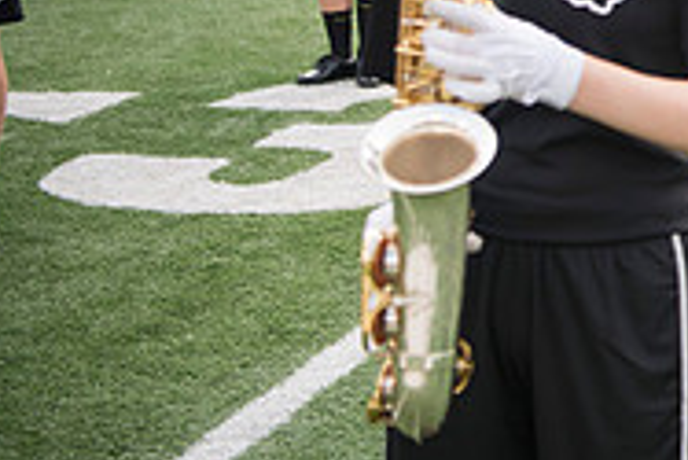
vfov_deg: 11.4
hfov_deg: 15.9
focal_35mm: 118
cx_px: 1041
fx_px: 2257
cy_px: -79
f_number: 2.8
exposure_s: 1/2000
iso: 400
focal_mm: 38
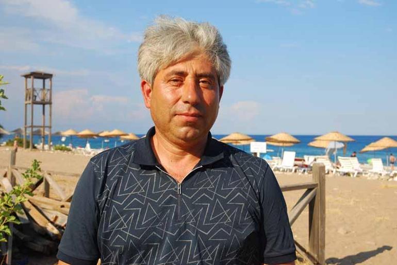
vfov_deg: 29.0
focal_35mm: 46
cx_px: 198
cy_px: 132
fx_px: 513
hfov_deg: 42.3
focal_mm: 31
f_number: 6.3
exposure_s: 1/250
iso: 100
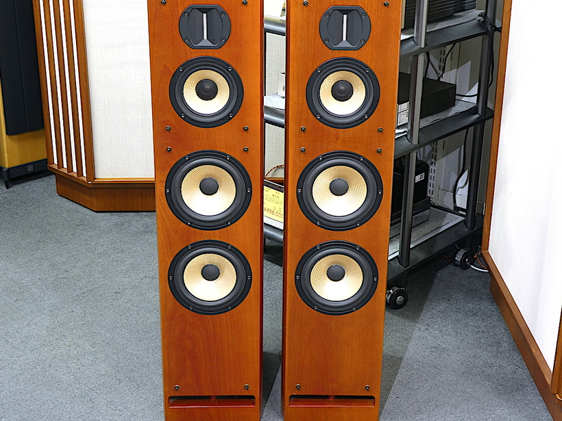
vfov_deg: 26.5
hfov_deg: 34.9
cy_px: 189
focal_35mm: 55
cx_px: 267
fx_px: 893
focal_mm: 8.4
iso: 100
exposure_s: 1/1.6
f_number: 4
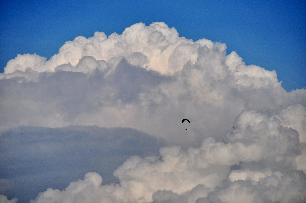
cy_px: 102
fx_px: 2165
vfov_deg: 5.4
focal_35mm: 255
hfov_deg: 8.1
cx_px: 153
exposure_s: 1/4000
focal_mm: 170
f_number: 5.6
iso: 200
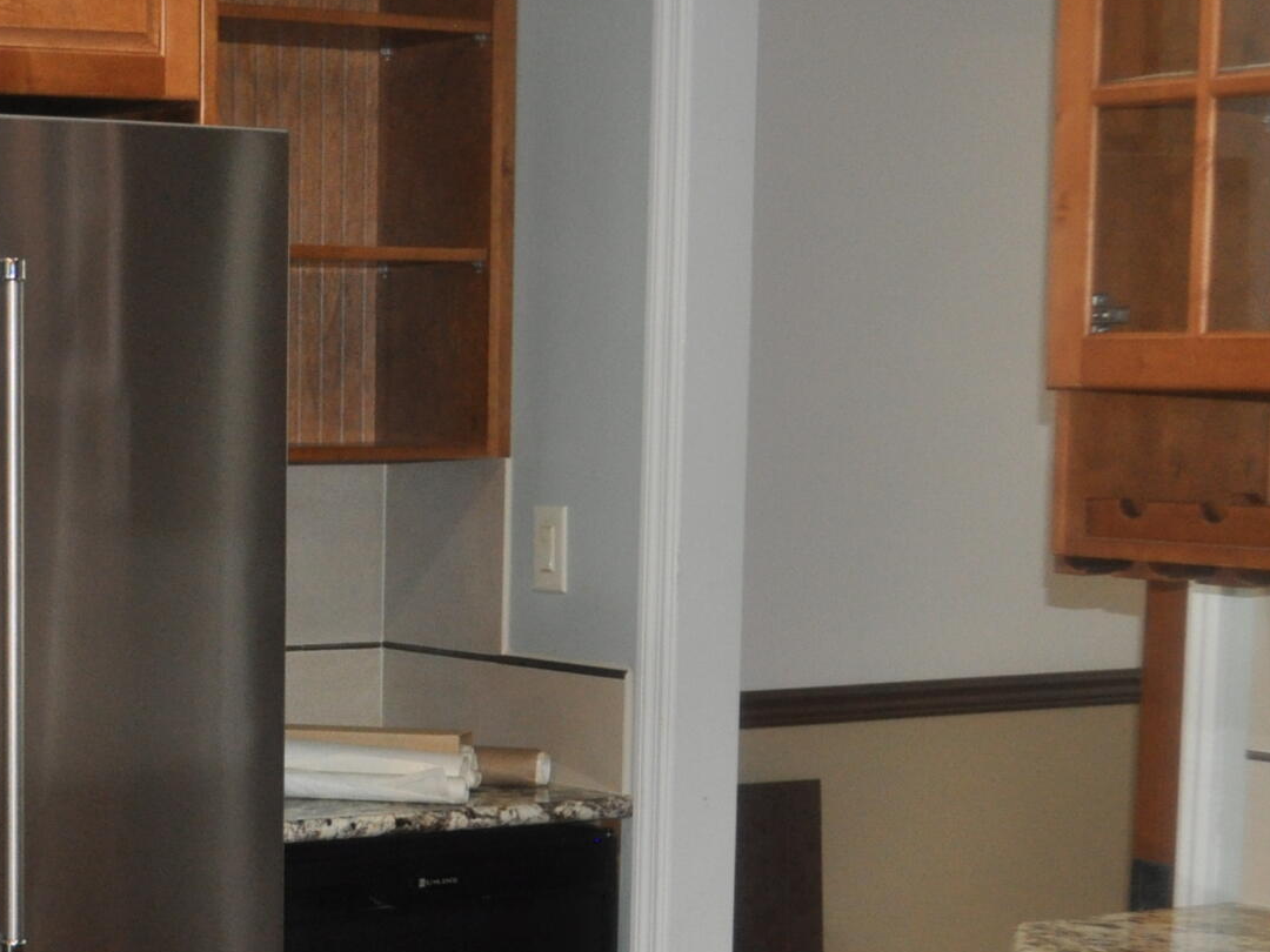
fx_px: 3229
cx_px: 91
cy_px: 833
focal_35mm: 88
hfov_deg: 21.7
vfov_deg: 16.6
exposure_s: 1/60
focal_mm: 22
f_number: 4
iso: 800
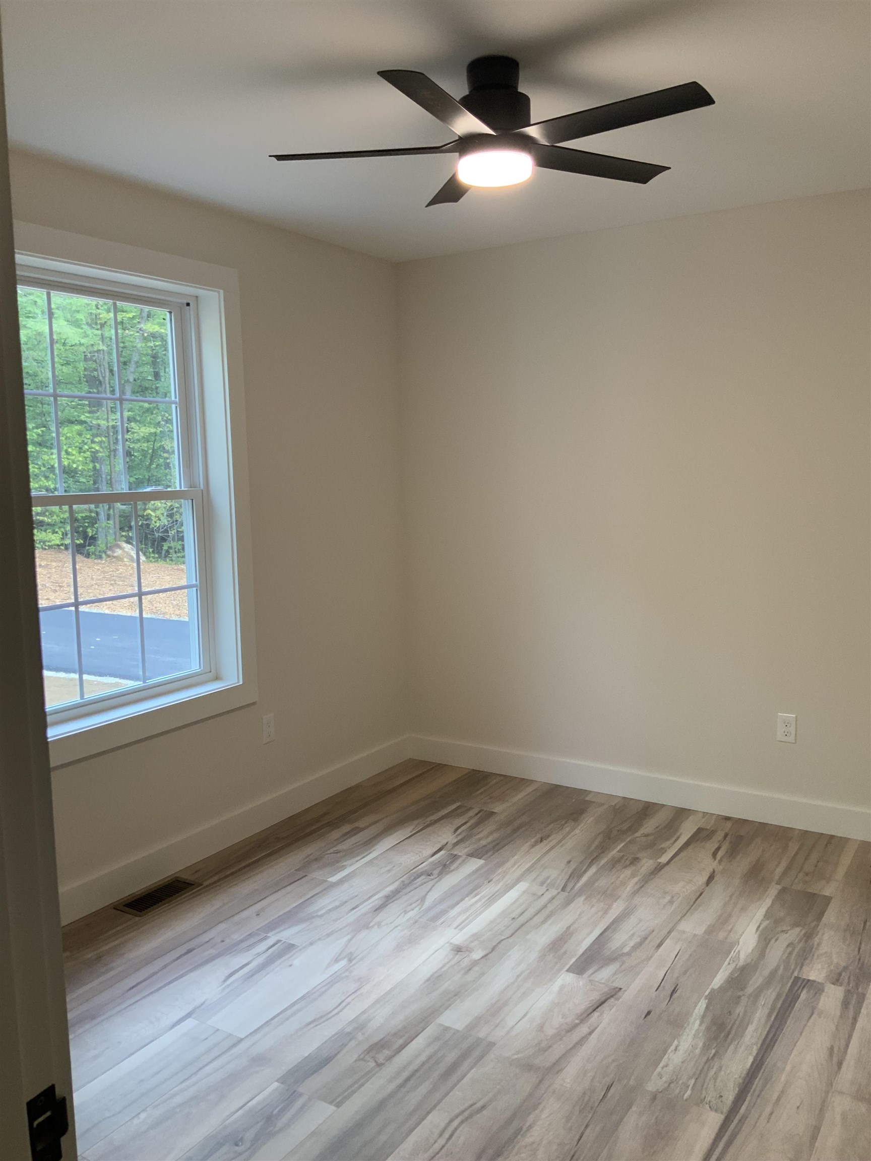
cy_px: 580
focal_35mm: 29
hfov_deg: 48.2
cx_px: 436
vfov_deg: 61.7
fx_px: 973
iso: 64
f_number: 1.8
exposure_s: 1/60
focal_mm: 3
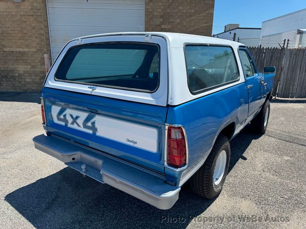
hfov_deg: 71.6
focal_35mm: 24
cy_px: 114
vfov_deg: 56.8
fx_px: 212
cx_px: 153
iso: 80
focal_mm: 6.76
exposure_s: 1/3247
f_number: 1.78
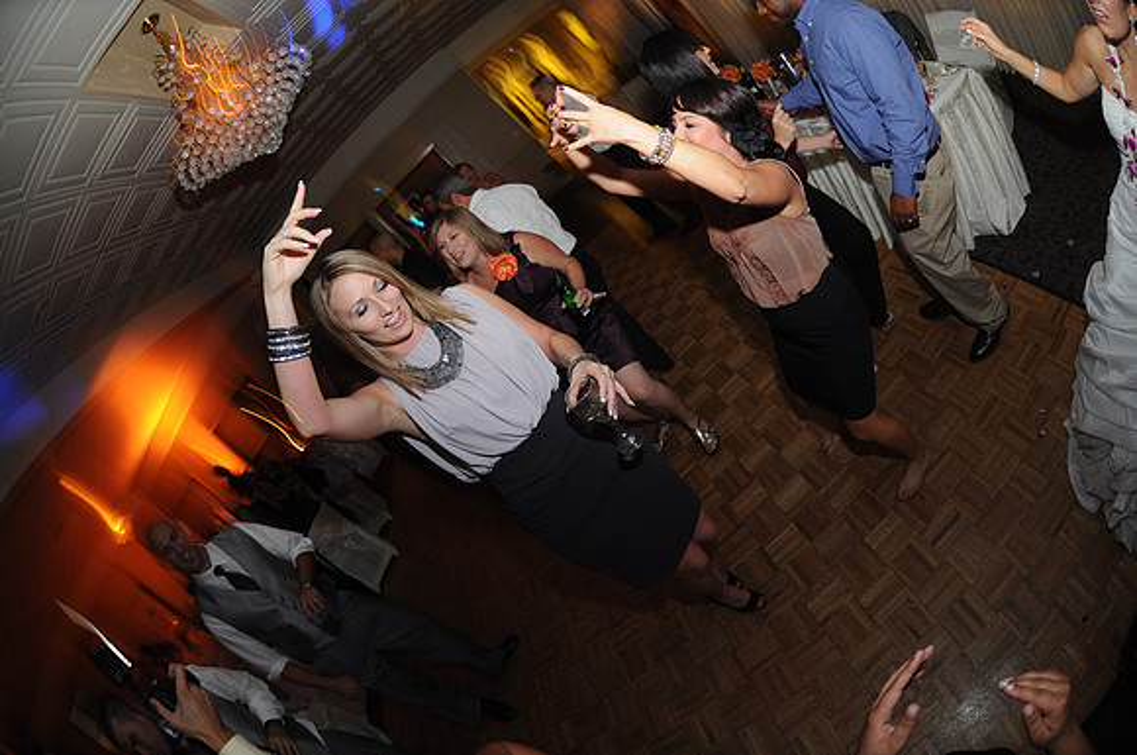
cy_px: 378
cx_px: 568
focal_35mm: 16
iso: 400
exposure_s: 1/4
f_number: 2.8
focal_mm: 10.5
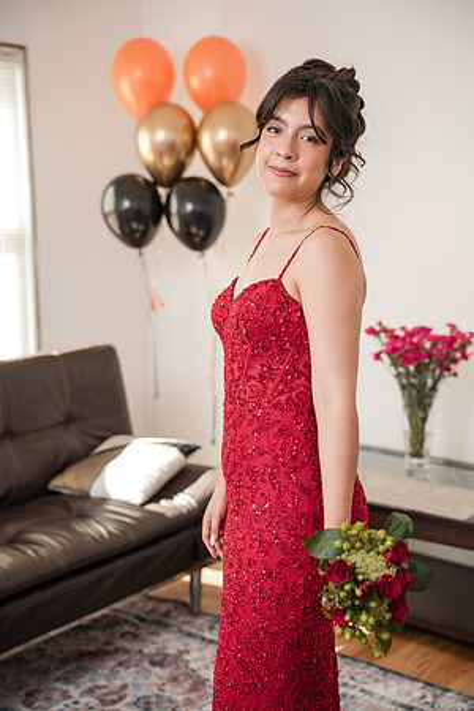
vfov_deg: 33.4
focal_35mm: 60
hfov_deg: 22.6
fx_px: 1185
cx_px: 237
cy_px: 356
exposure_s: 1/250
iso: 1000
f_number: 3.2
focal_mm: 60
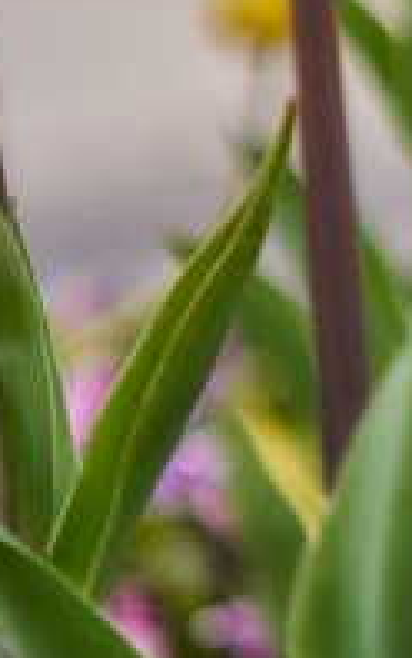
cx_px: 827
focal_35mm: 173
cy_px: -522
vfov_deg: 11.3
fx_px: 3103
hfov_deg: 7.3
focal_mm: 35
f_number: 1.8
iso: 100
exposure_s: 1/2500
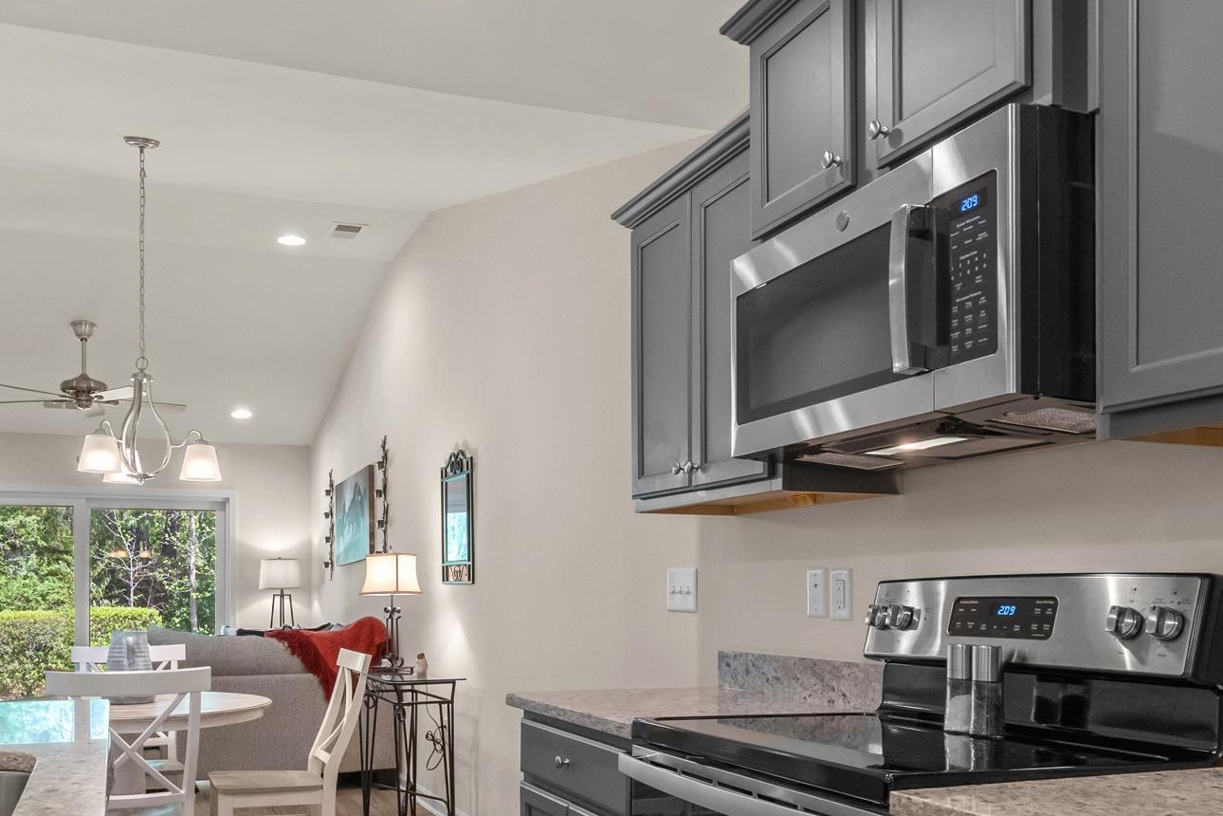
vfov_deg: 41.1
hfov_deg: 59.9
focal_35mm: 31
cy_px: 612
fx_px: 1053
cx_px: 511
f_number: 8
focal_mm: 16
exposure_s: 1/15
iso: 800
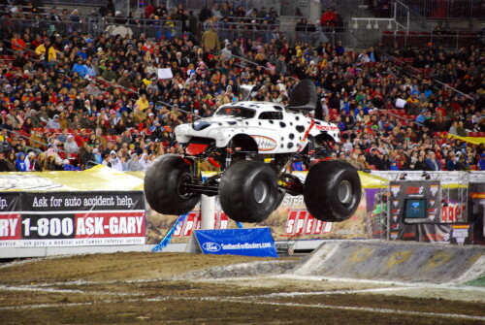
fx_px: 4048
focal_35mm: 300
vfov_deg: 4.6
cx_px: 242
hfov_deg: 6.9
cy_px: 162
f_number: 6.3
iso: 1600
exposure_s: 1/125
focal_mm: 200
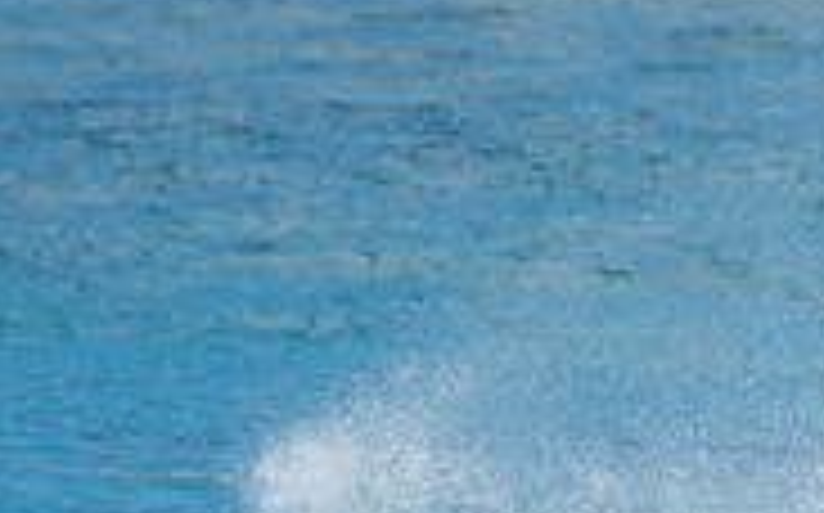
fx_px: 43481
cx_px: 1153
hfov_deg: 1.1
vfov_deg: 0.7
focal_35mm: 1938
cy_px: 623
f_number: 5.6
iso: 220
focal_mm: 400
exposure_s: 1/1250
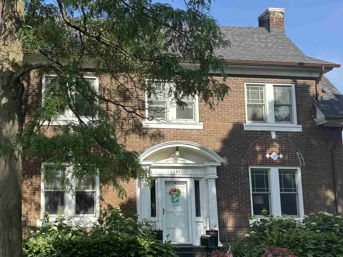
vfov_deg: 28.5
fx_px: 505
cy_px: 145
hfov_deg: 36.9
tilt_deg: +8.7
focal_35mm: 51
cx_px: 104
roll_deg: +0.6
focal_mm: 6.76
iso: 80
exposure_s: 1/1767
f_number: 1.78
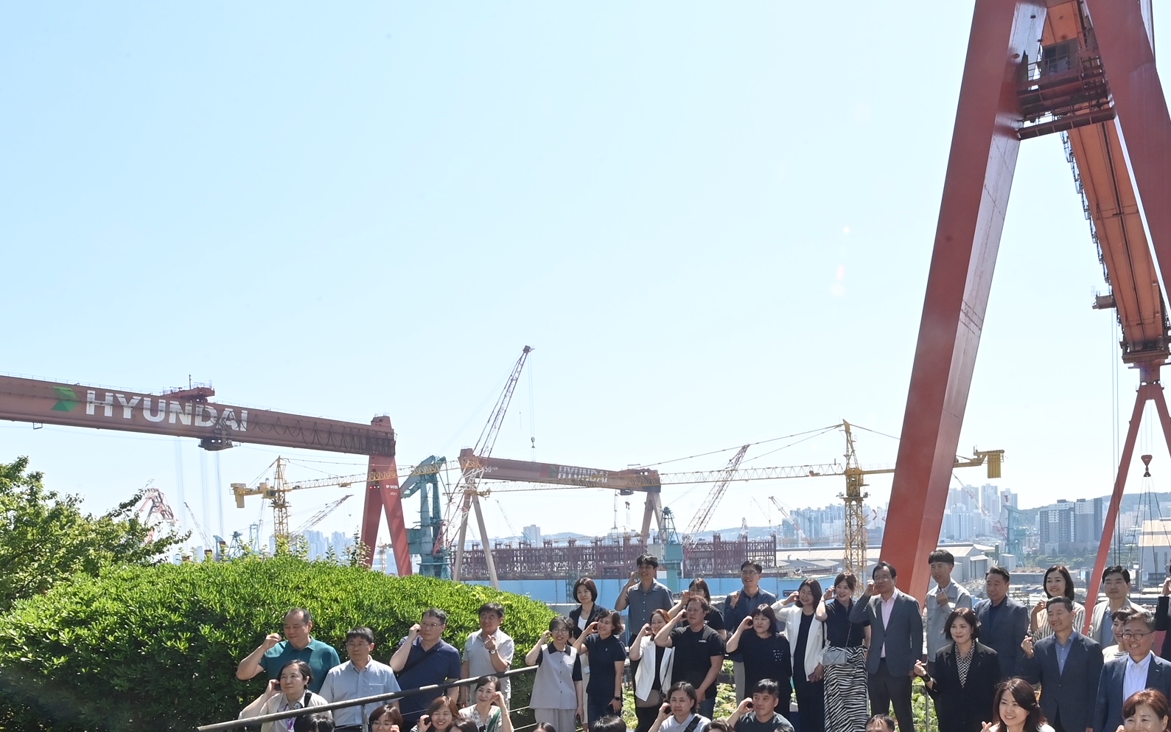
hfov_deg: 70.0
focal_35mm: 25
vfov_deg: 46.5
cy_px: 592
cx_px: 802
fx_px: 798
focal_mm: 14
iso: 800
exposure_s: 1/250
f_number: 18
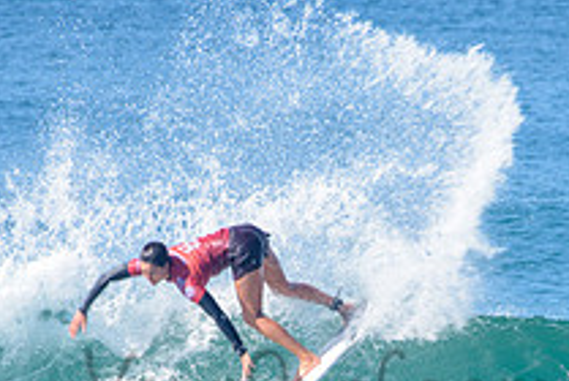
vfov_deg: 1.0
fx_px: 21937
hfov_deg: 1.5
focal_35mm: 1386
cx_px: 365
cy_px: 369
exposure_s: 1/160
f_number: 13
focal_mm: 500
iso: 64
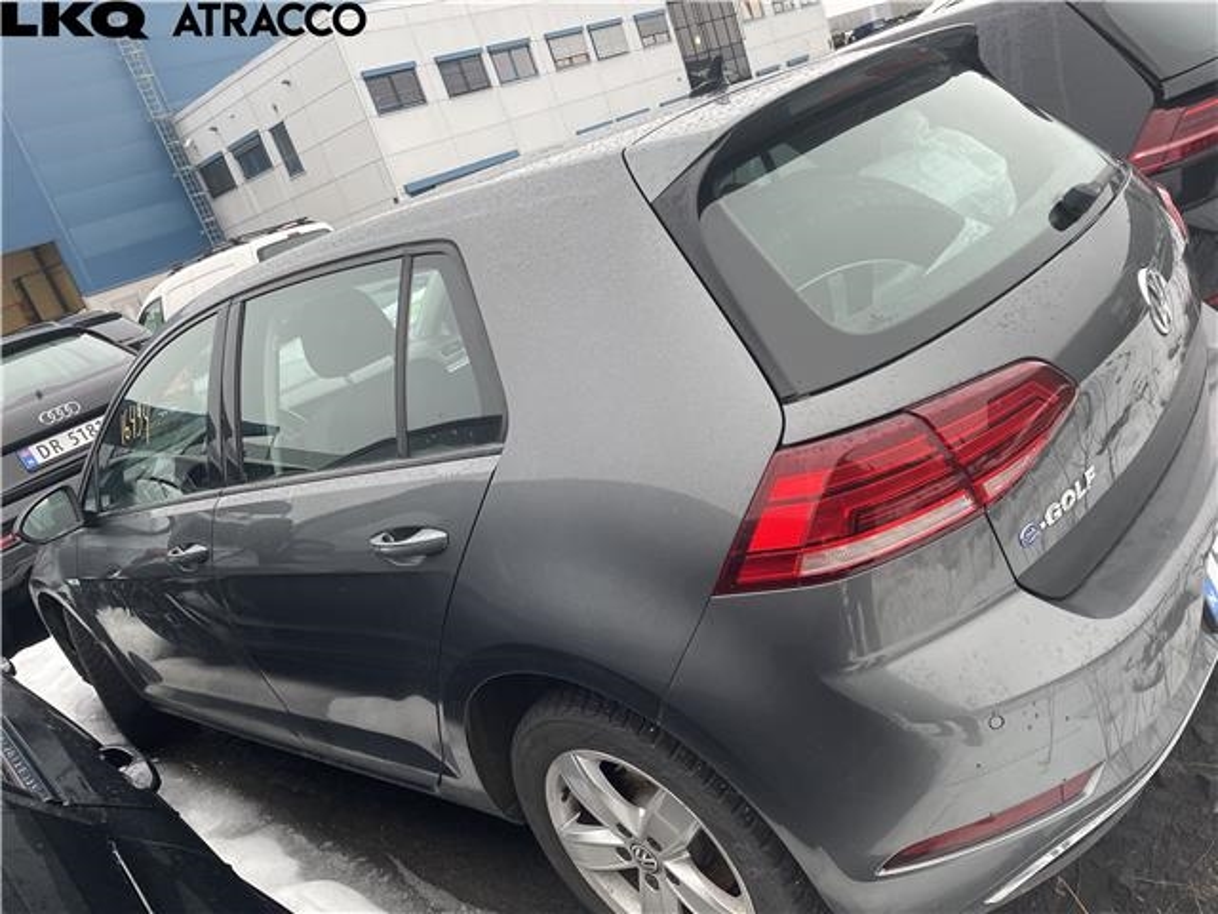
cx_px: 609
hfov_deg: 67.3
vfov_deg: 53.1
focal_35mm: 26
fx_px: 915
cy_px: 457
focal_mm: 4.2
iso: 80
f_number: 1.6
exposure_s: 1/121
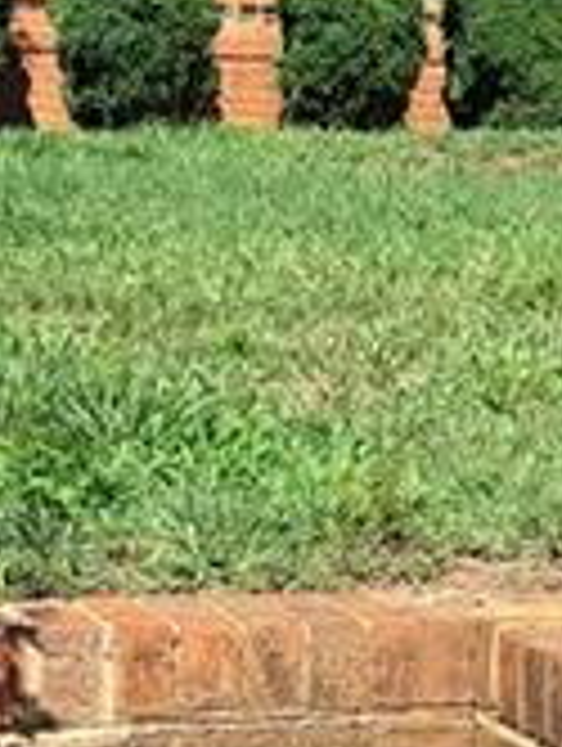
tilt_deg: -8.1
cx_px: 427
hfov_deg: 13.3
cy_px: 518
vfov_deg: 17.6
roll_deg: +0.2
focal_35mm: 111
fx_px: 2397
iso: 80
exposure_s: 1/3279
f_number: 1.78
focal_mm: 6.76
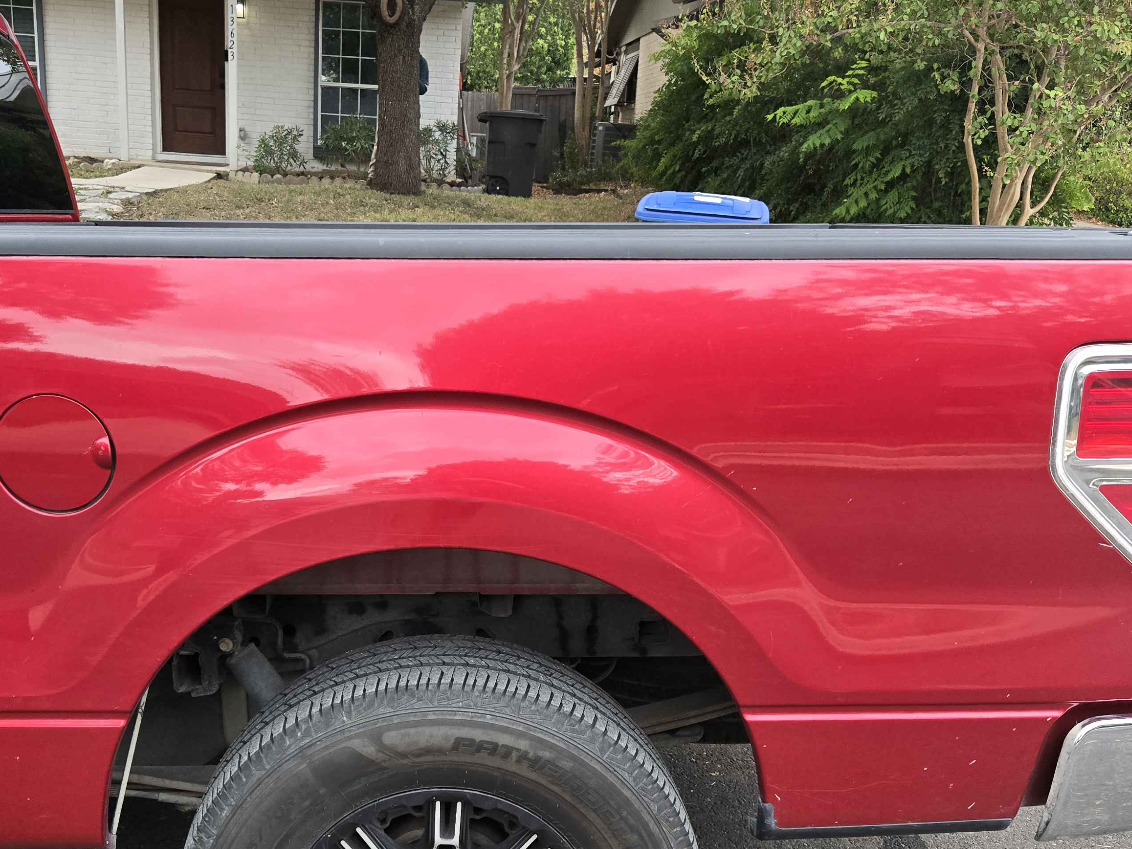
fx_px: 1177
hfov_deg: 51.0
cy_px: 565
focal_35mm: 36
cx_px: 451
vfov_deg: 39.2
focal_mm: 5.4
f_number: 1.8
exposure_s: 1/508
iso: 125
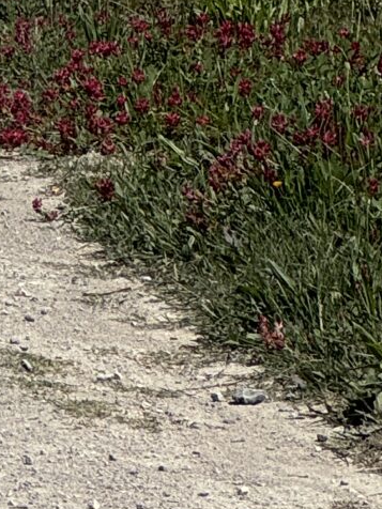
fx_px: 6092
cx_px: -557
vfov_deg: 4.7
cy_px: -626
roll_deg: +1.7
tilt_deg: +4.4
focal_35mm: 414
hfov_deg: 3.5
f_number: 2.8
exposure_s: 1/2137
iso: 32
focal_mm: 9
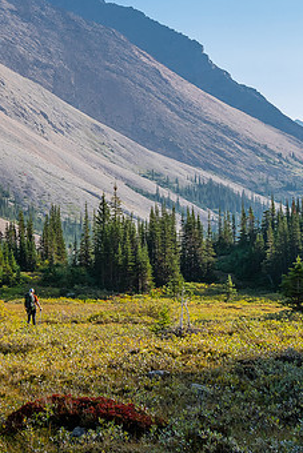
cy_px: 191
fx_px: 984
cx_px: 12
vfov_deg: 25.9
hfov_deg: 17.2
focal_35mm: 78
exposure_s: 1/250
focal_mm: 22
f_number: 8
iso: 200
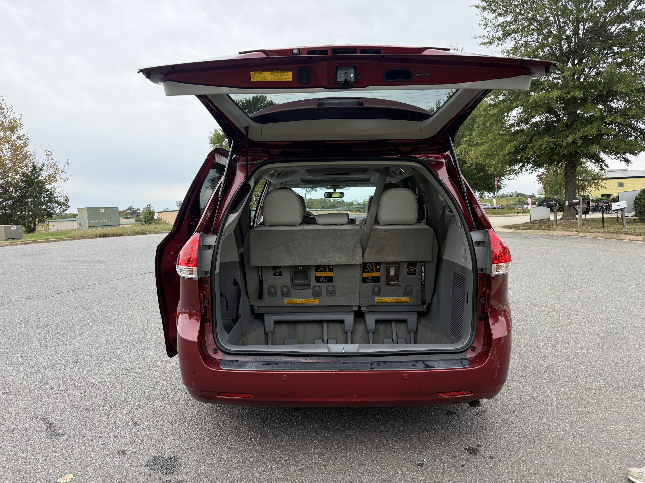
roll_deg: +1.2
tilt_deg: -2.2
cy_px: 242
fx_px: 447
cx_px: 322
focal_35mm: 24
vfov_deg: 56.8
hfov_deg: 71.6
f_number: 1.78
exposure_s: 1/1337
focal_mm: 6.76
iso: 100
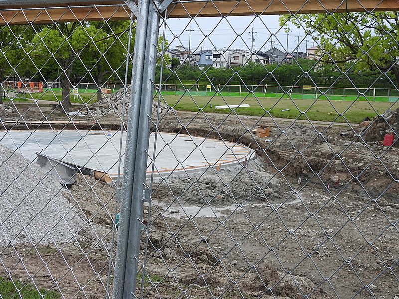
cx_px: 200
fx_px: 496
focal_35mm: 43
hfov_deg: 43.9
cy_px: 150
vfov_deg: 33.6
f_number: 3.2
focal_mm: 7.7
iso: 100
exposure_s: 1/250
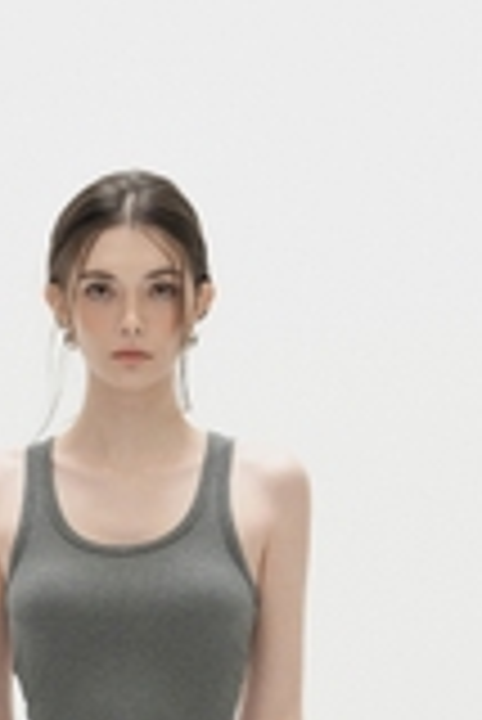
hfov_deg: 8.3
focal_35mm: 165
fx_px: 3306
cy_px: 904
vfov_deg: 12.1
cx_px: 68
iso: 1600
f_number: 3.2
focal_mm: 55
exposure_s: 1/200
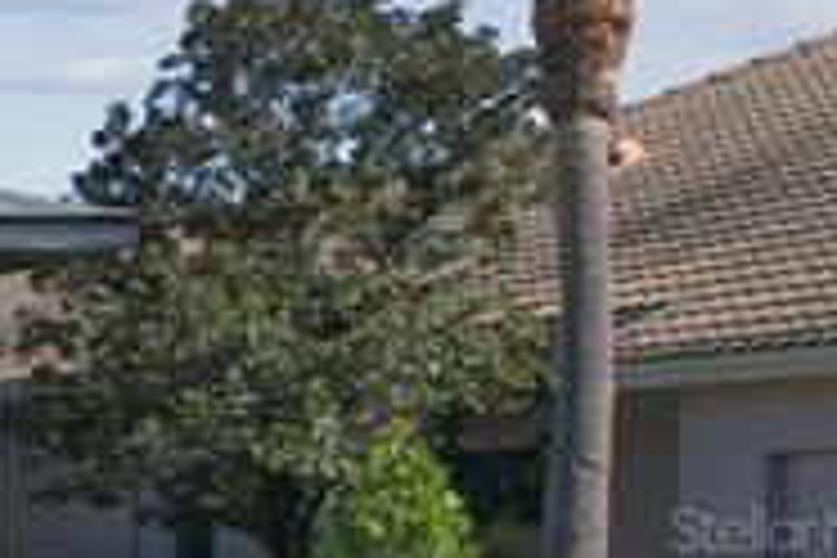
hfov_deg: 13.5
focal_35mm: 77
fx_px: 1790
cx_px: -1372
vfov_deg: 17.3
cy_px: 549
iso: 100
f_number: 9
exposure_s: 1/1000
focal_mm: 14
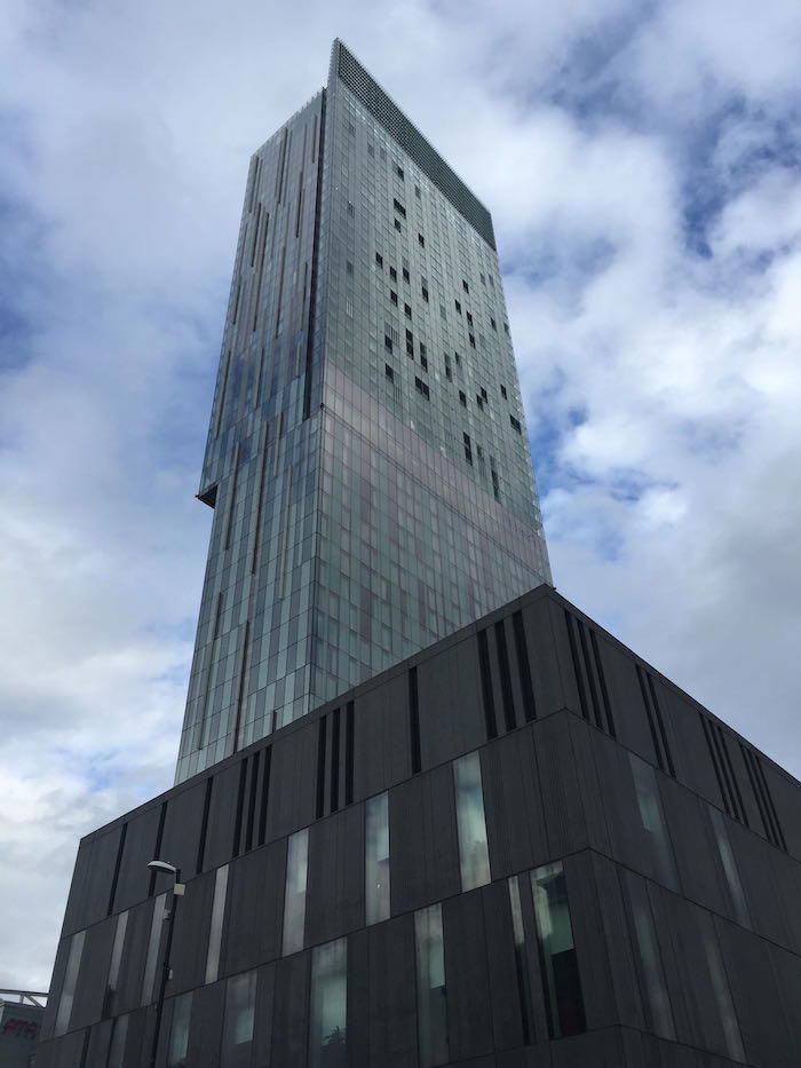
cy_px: 534
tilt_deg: +39.8
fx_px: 895
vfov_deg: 61.7
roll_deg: +0.9
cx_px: 400
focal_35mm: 29
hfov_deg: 48.2
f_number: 2.2
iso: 32
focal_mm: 4.15
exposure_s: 1/1130
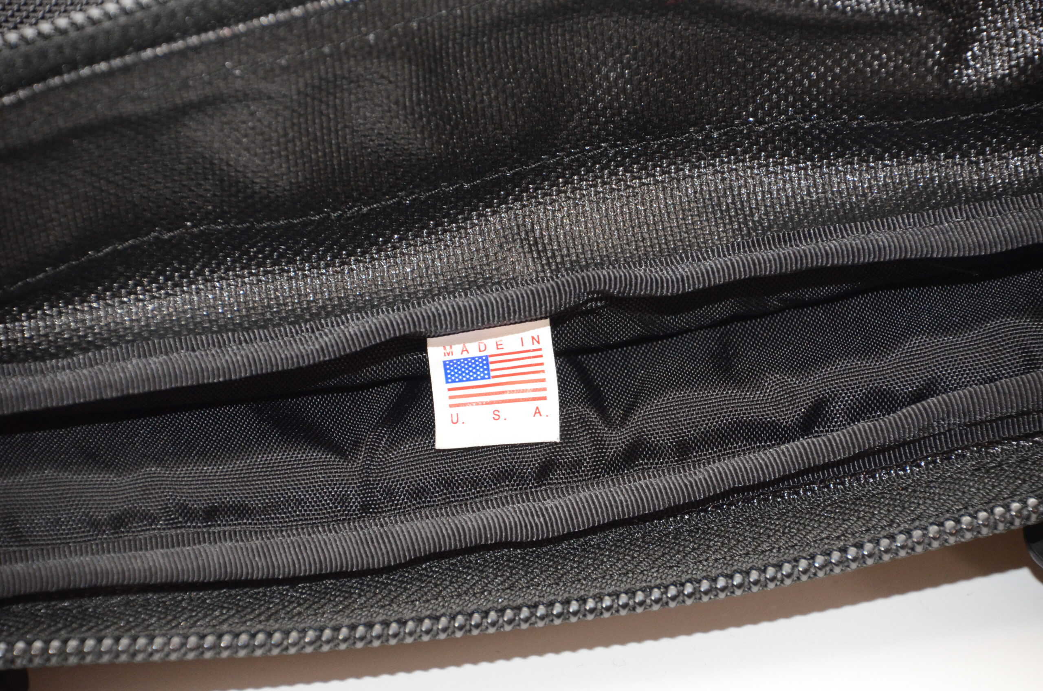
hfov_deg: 4.6
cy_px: 346
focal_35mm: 450
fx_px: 13011
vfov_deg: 3.0
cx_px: 522
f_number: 6.3
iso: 1600
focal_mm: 300
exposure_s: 1/160
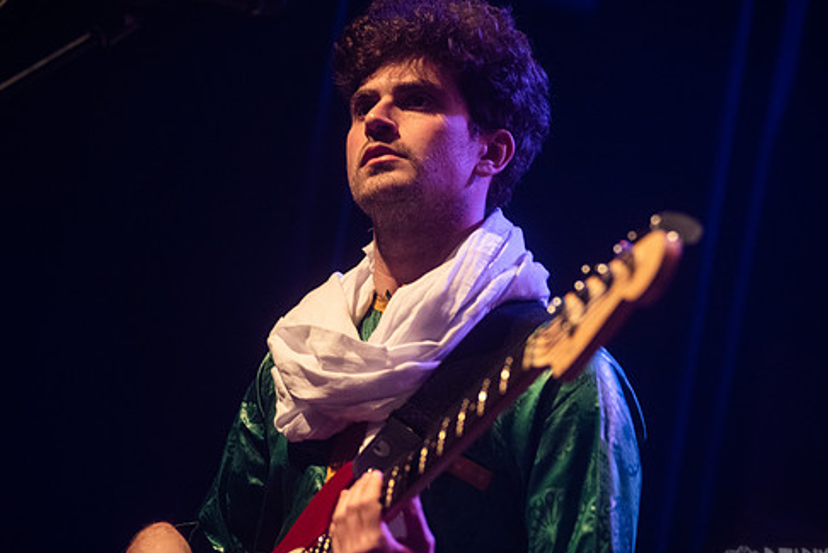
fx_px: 3706
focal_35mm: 161
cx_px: 426
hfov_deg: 12.7
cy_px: 278
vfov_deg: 8.5
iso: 2500
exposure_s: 1/200
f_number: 3.2
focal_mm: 135
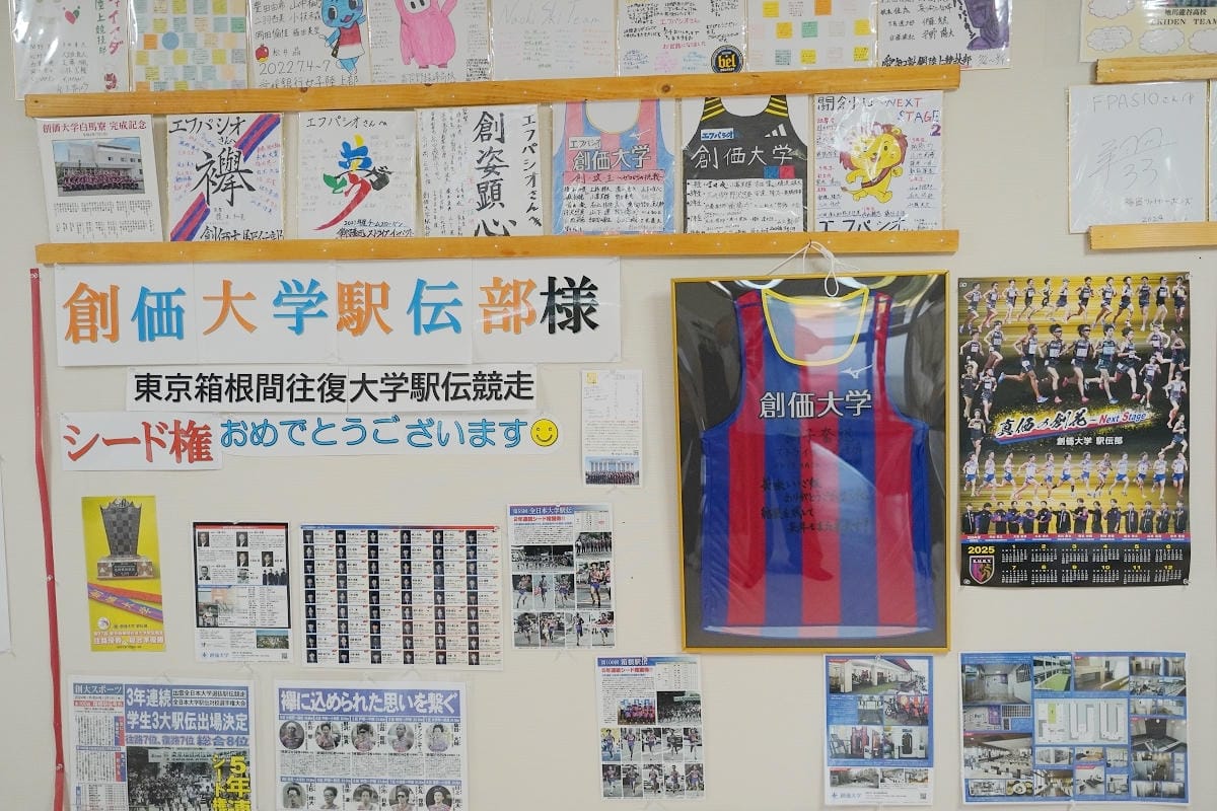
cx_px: 608
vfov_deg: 33.4
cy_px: 406
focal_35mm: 40
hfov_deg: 48.5
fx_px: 1352
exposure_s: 1/160
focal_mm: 40
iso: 3200
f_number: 2.8
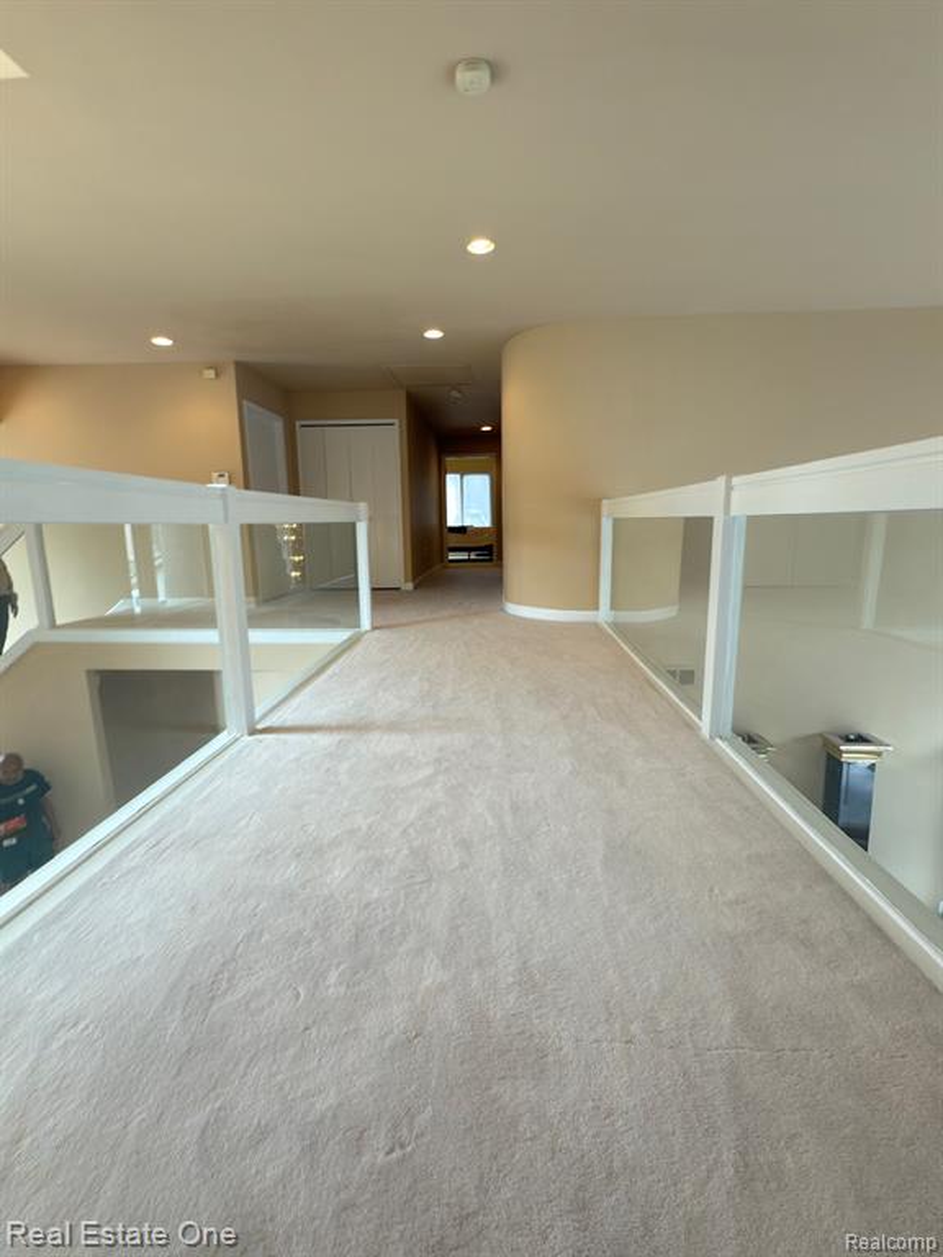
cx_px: 472
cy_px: 628
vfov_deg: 94.5
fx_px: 581
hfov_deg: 78.1
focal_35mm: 16
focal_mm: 2.22
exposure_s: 1/40
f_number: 2.2
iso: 64
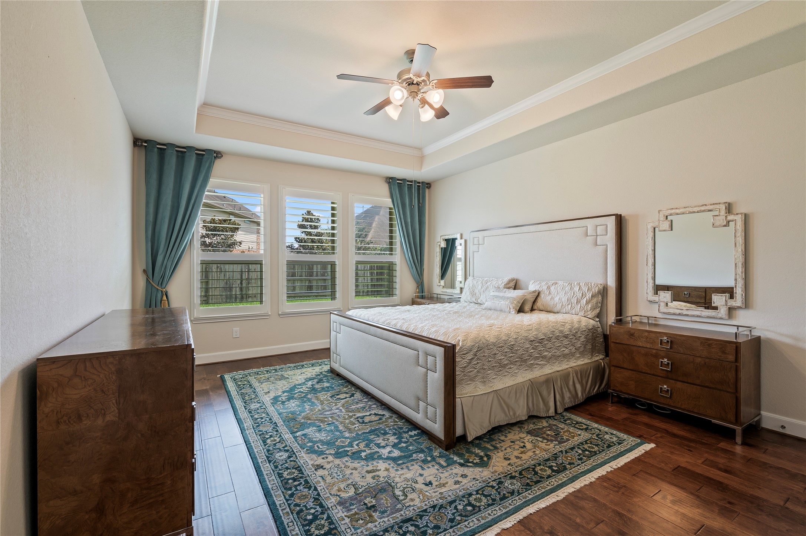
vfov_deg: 73.7
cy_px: 268
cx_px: 403
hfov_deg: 96.8
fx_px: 358
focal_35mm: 16
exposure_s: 1/5
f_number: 6.3
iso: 125
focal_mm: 16
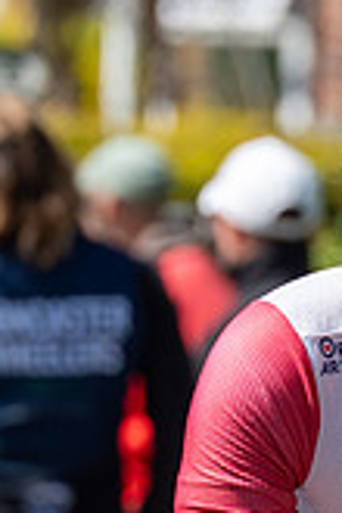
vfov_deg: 1.5
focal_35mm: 1350
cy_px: 563
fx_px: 19236
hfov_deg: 1.0
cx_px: 336
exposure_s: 1/1000
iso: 320
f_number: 5.6
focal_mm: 200
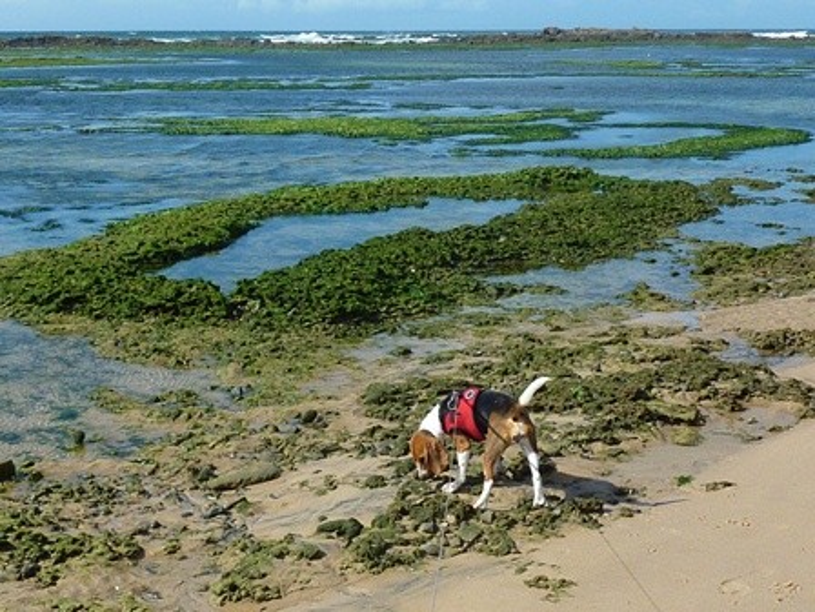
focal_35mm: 48
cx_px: 408
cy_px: 306
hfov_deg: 39.7
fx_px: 1130
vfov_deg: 30.3
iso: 80
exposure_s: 1/400
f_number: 5
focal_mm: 4.4
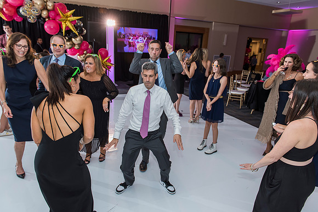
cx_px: 159
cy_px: 106
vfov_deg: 53.2
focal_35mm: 24
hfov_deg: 73.7
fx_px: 212
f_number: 4
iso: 800
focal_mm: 24
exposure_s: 1/100
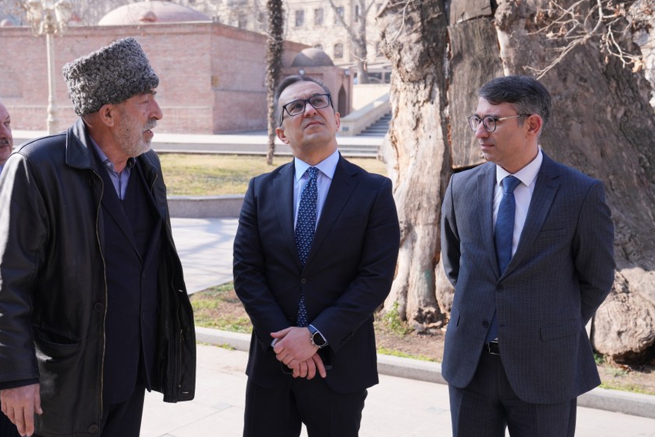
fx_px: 855
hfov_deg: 41.7
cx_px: 262
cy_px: 231
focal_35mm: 47
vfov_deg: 28.7
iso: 250
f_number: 5
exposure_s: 1/400
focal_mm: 39
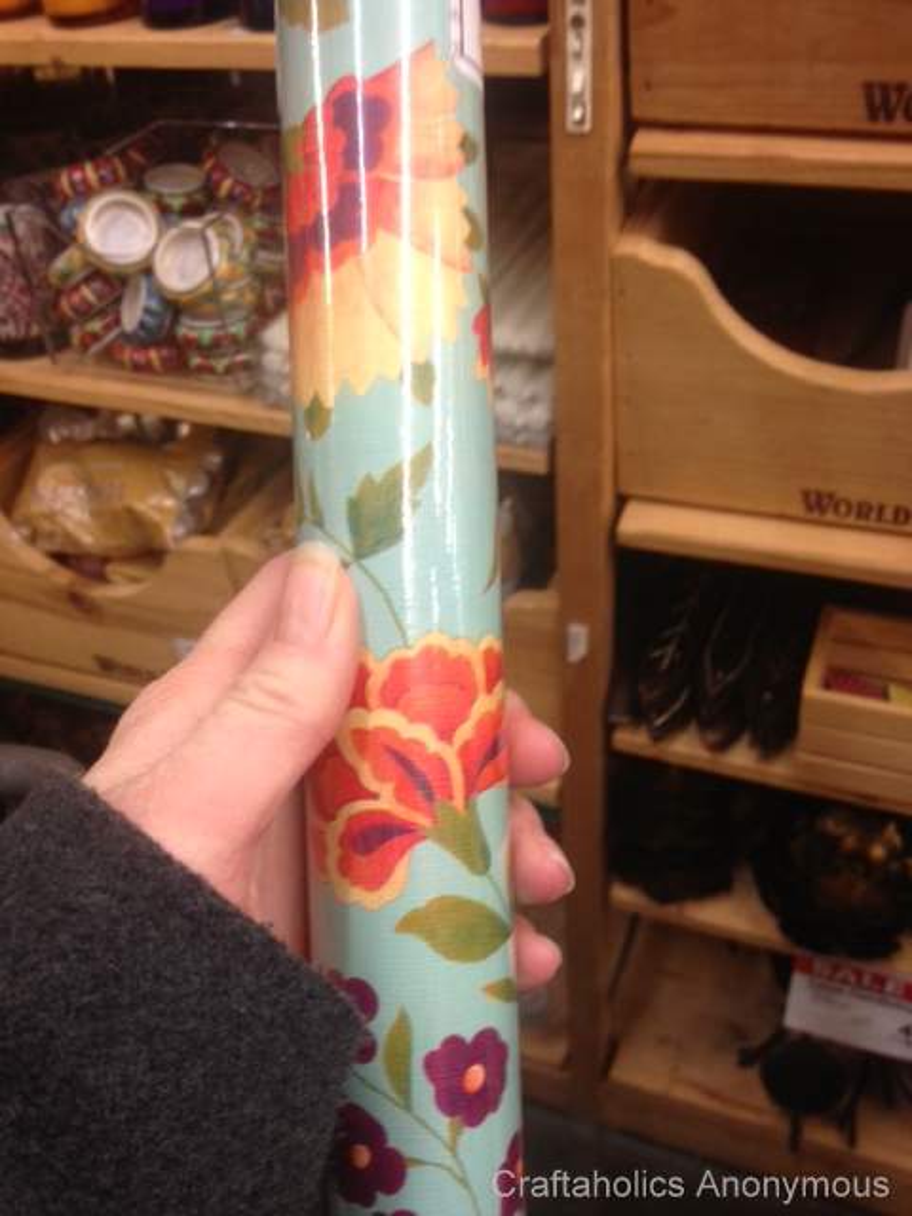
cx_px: 456
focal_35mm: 35
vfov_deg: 52.6
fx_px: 1229
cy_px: 608
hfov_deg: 40.7
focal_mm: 4.28
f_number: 2.4
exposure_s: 1/20
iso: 125
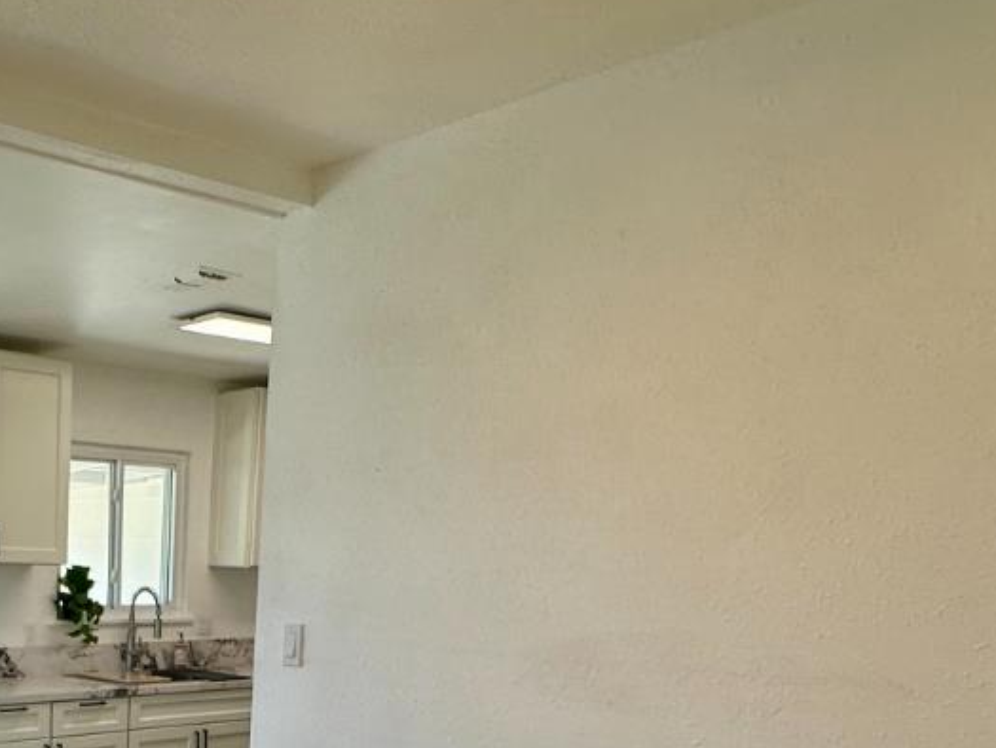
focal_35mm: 40
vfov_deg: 31.2
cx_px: 80
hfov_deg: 42.5
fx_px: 1151
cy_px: 859
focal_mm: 2.22
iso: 50
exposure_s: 1/120
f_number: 2.2
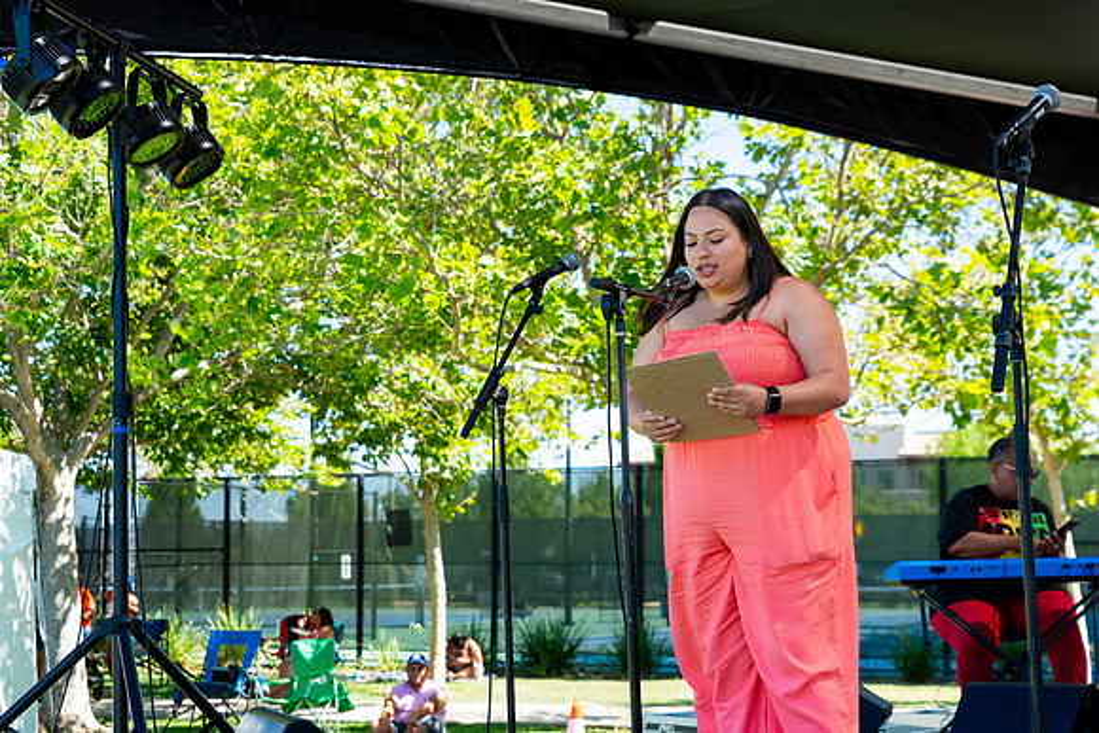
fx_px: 2137
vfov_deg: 19.5
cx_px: 550
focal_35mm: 70
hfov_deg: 28.8
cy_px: 366
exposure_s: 1/640
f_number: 5.6
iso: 320
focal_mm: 70
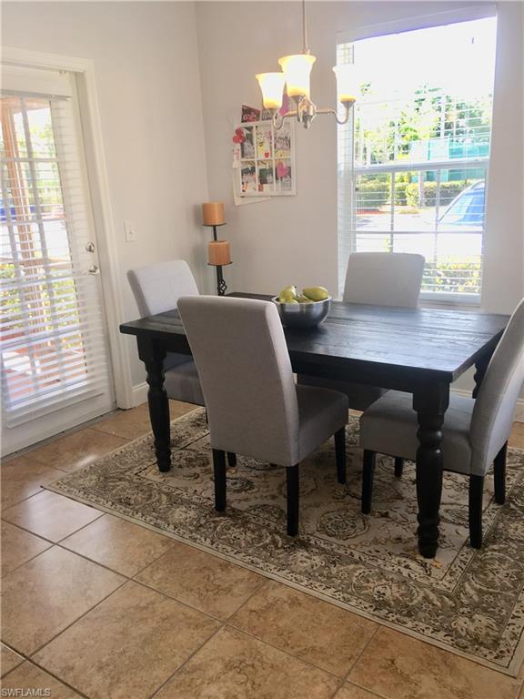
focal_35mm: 29
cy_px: 350
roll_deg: +2.5
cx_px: 262
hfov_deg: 48.2
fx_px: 585
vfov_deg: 61.7
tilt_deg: -15.2
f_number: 2.2
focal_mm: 4.15
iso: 25
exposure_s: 1/60
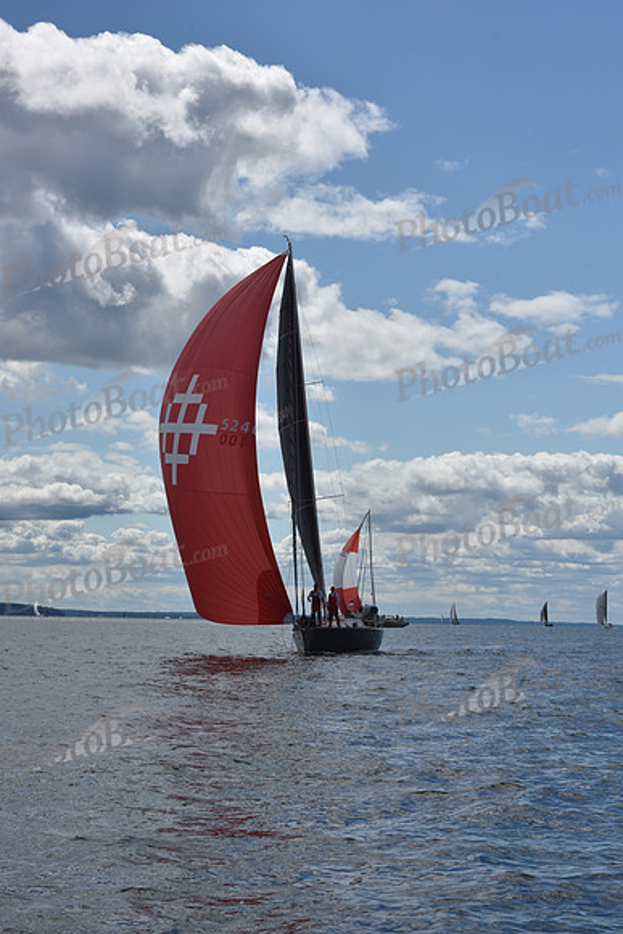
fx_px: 2075
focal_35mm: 80
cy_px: 467
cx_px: 312
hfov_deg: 17.1
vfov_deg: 25.4
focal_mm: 80
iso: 250
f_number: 13
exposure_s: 1/800
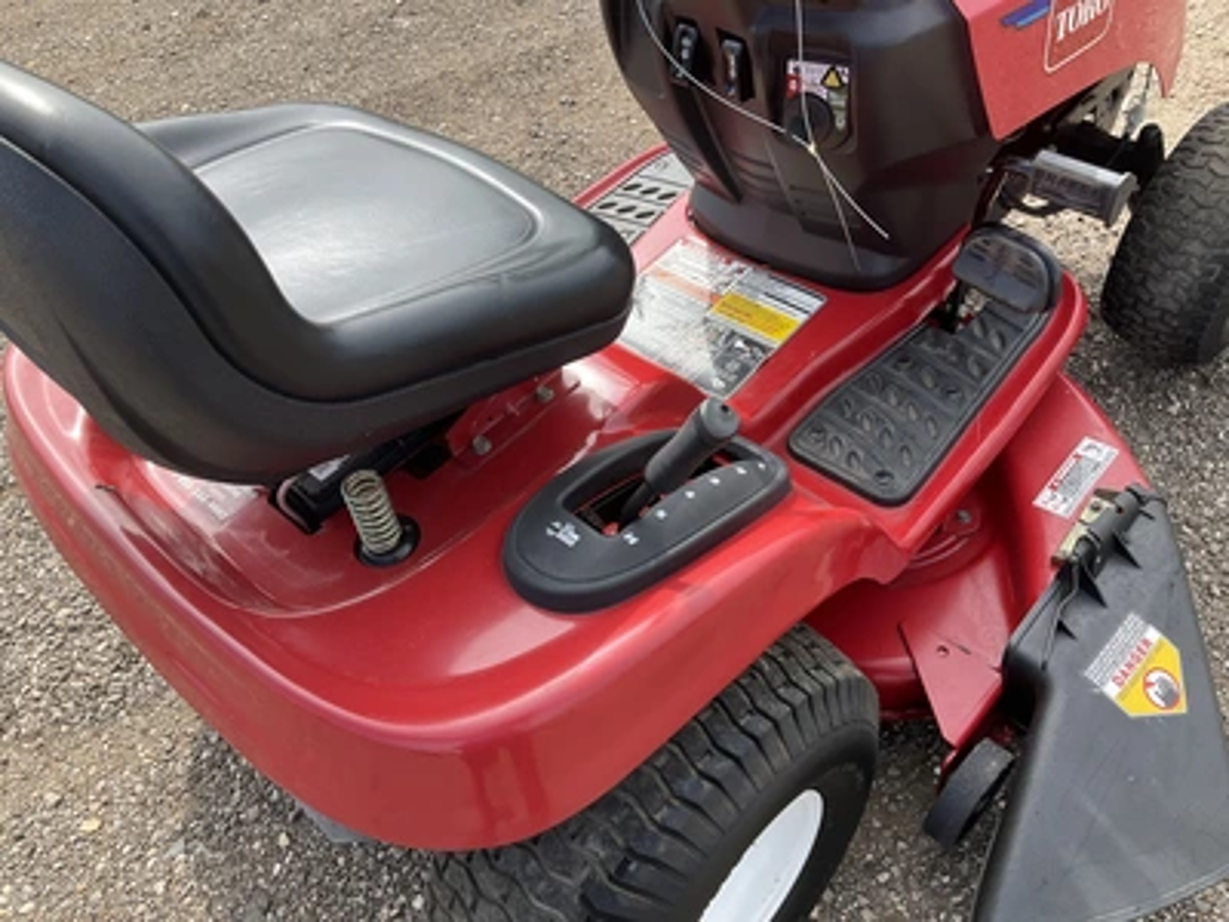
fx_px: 1030
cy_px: 461
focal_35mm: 29
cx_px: 614
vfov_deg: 48.2
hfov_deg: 61.7
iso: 25
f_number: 1.8
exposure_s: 1/435
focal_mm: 3
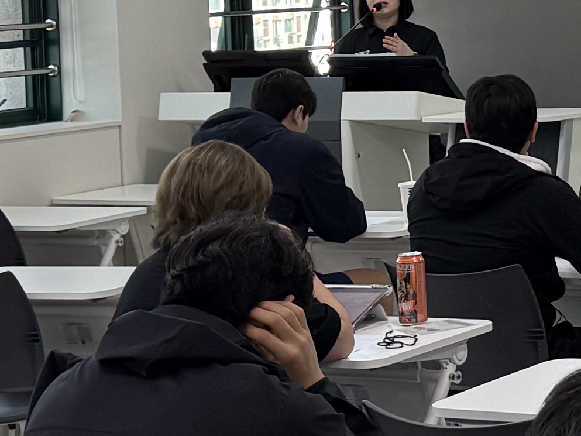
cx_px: 855
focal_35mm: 138
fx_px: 2316
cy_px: 50
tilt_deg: -1.6
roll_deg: +1.5
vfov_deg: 10.7
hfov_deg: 13.5
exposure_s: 1/180
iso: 160
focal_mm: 6.76
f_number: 1.78
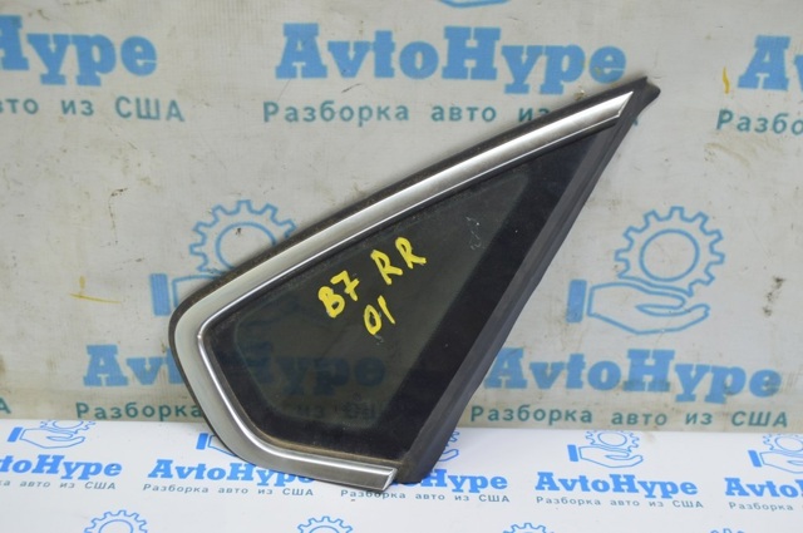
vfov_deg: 28.9
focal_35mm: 46
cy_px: 266
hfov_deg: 42.4
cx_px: 402
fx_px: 1036
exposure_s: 1/20
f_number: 5.6
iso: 400
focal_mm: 31
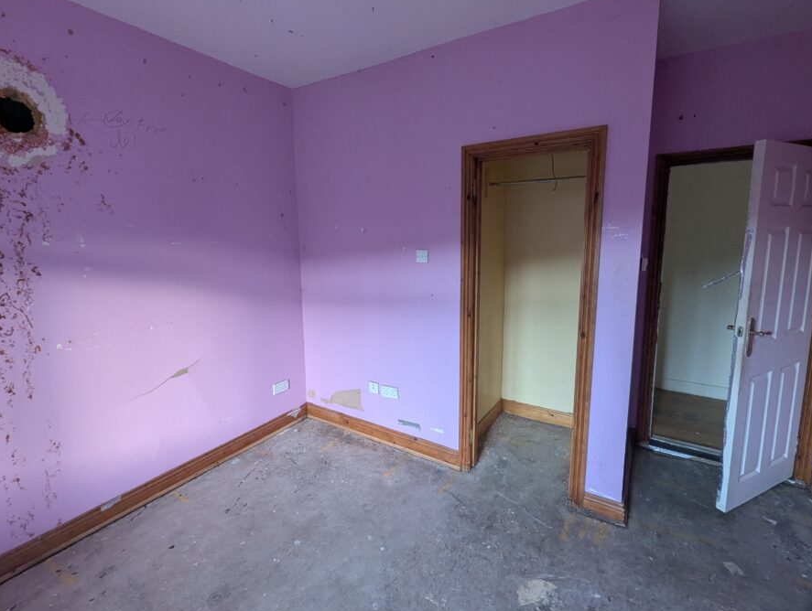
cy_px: 287
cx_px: 394
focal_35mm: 15
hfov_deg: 98.1
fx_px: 352
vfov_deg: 81.8
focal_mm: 1.95
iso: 306
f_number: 2.2
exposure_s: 1/38.9
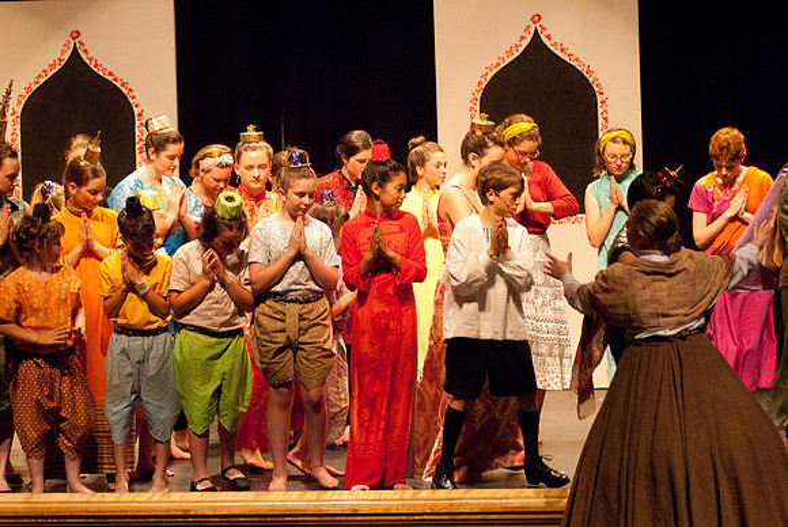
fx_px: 2629
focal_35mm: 120
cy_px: 264
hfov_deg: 17.0
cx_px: 394
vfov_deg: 11.4
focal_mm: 80
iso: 1000
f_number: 2.8
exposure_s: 1/125
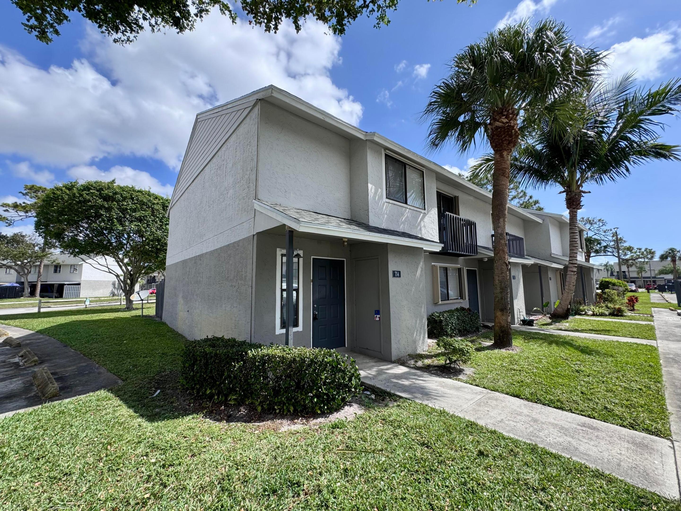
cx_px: 340
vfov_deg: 85.7
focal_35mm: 14
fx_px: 275
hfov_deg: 102.1
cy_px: 256
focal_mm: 2.22
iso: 50
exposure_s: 1/956
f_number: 2.2
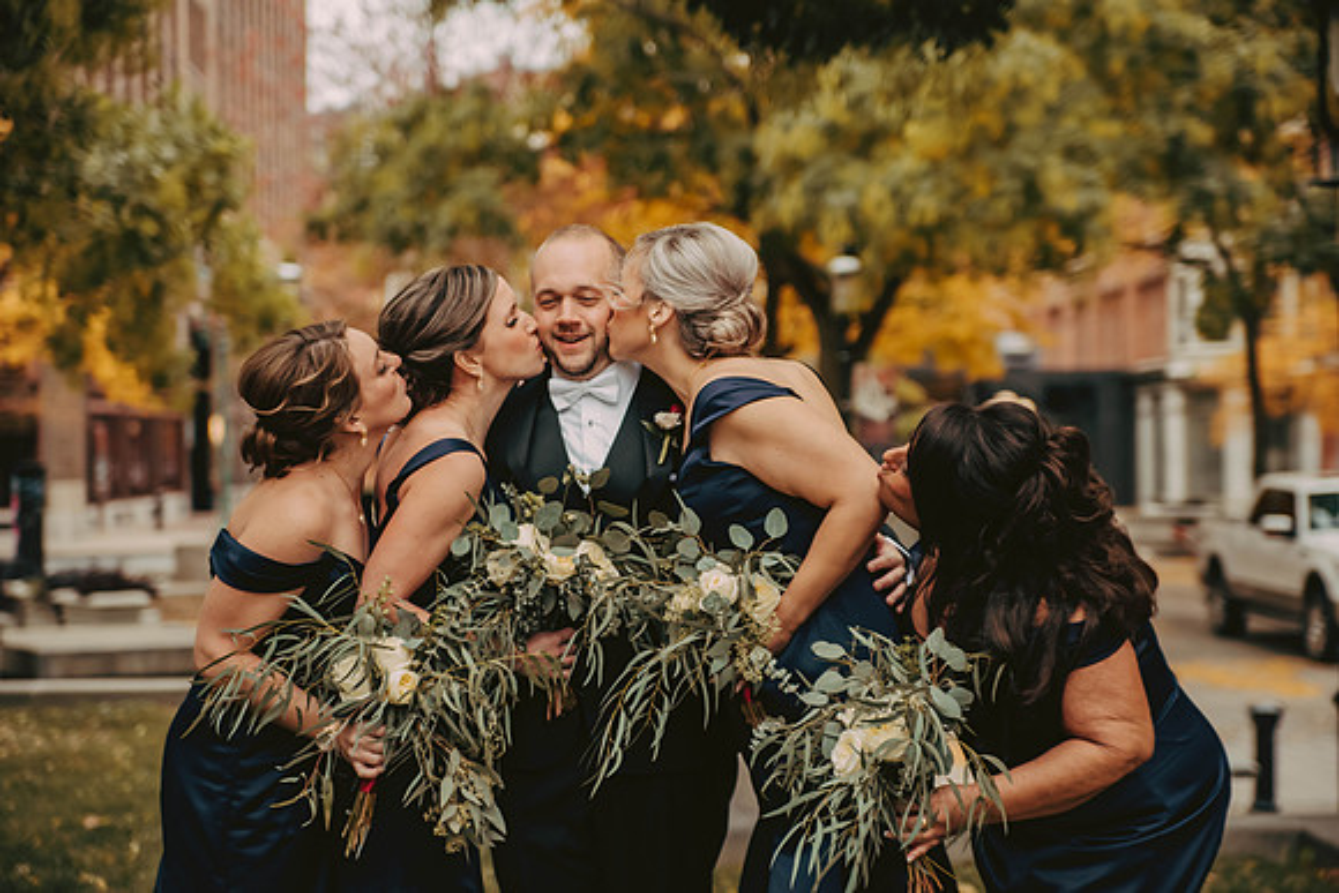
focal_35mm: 75
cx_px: 670
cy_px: 446
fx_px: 2790
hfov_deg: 27.0
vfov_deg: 18.2
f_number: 3.2
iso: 1250
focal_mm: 75
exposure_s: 1/1000
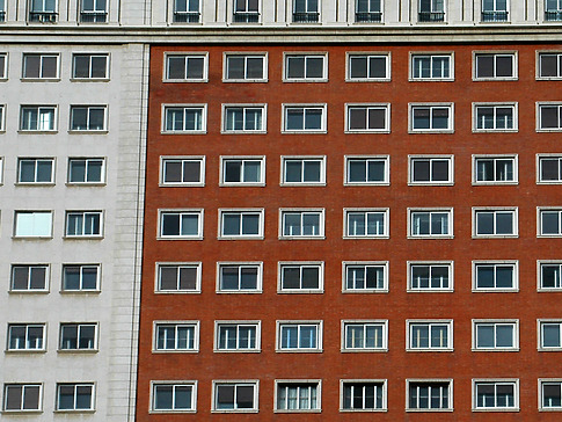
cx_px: 439
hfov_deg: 13.1
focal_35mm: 150
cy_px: 316
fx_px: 2436
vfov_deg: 9.9
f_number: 10
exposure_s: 1/400
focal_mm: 56
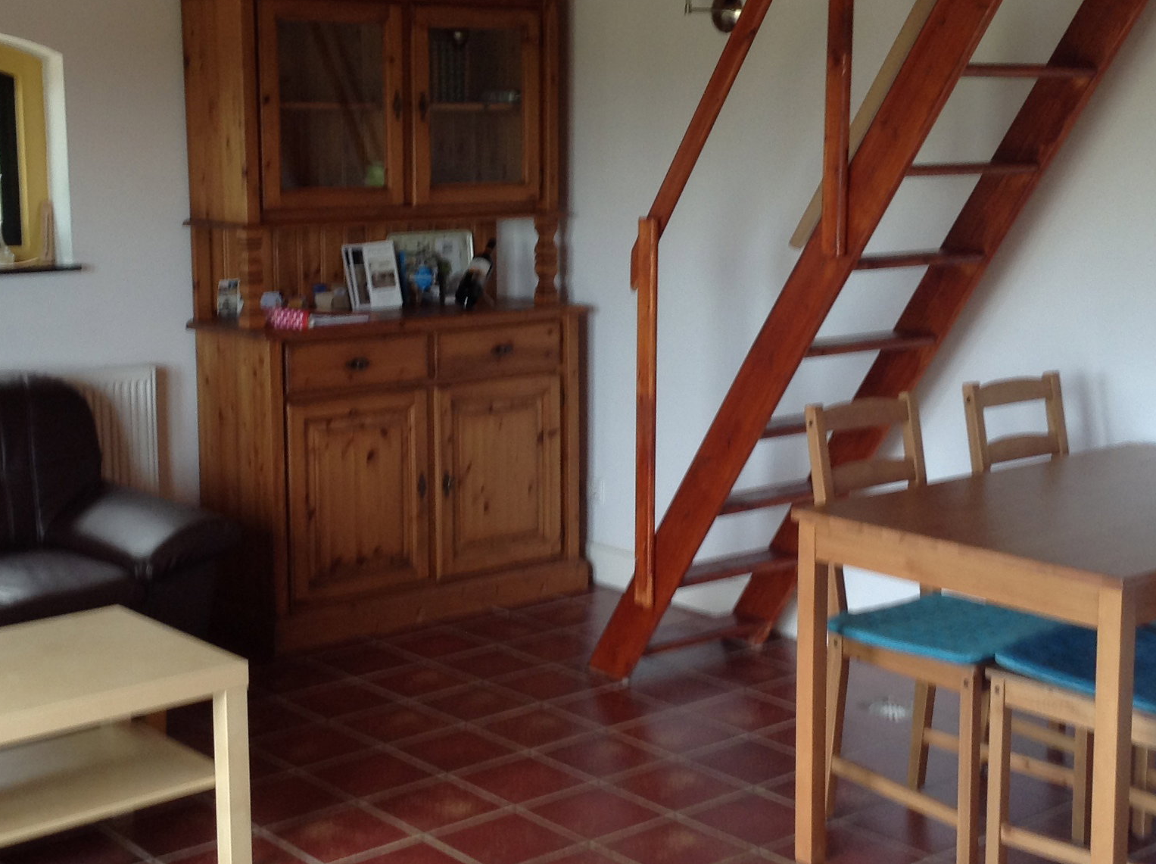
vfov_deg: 26.0
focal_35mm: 56
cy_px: 396
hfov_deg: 34.3
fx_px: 1868
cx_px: 491
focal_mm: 3.3
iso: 32
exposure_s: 1/25
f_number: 2.4
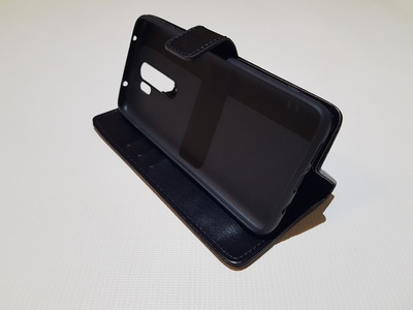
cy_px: 155
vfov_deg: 53.1
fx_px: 310
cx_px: 206
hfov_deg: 67.3
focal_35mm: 26
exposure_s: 1/50
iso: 200
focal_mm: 4.2
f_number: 1.7
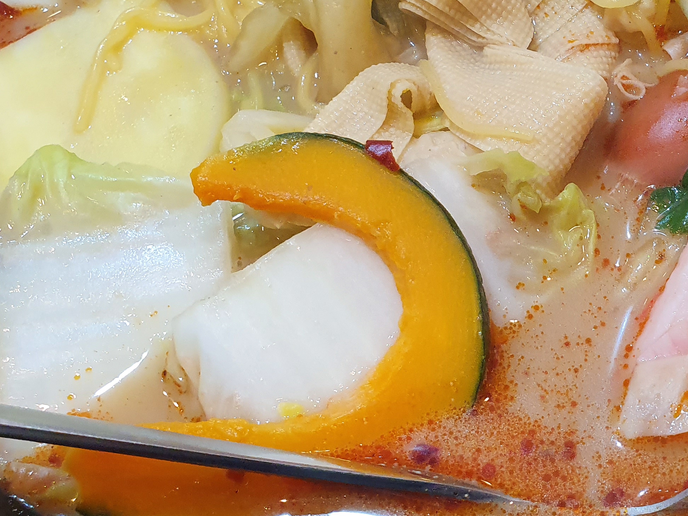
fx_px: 1073
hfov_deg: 34.9
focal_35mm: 54
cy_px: 81
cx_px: 504
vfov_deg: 26.4
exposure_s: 1/120
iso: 320
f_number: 2.4
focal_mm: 4.32
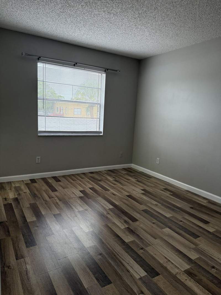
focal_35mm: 24
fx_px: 204
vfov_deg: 71.6
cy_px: 148
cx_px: 110
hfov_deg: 56.8
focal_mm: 6.76
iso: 200
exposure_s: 1/218
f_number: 1.78
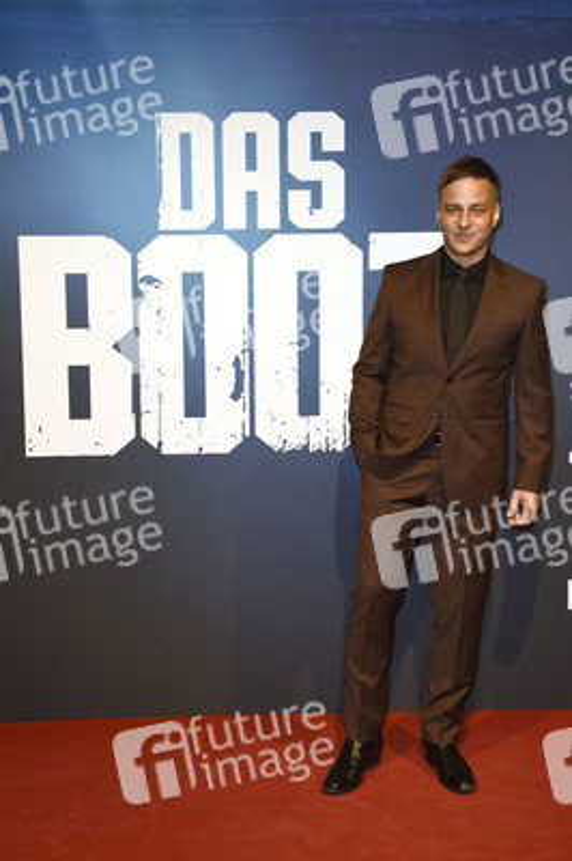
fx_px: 1253
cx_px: 286
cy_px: 430
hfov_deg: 25.7
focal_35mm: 52
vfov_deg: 37.9
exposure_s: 1/160
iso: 640
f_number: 6.3
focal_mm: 35
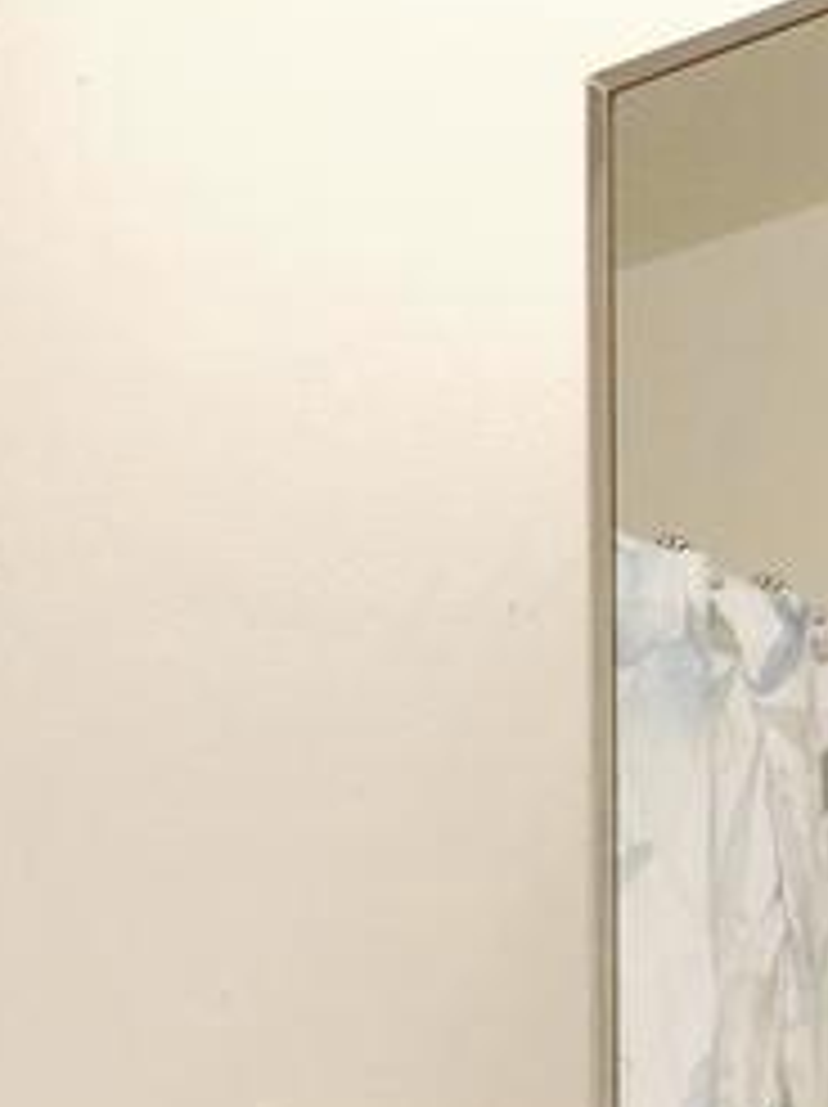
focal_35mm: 125
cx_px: -1184
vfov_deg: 13.9
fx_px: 3994
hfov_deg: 10.2
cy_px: 2034
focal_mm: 4.4
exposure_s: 1/25
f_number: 1.8
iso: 100
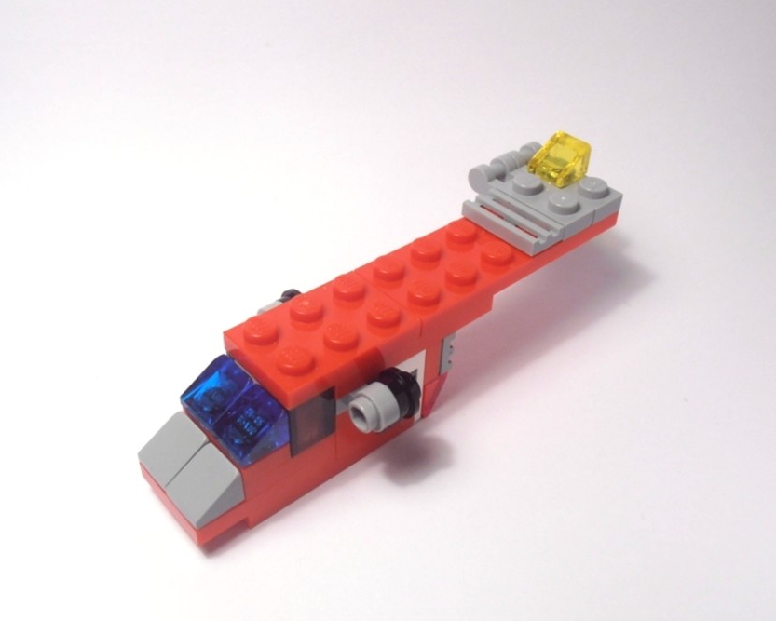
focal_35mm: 39
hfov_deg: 46.8
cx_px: 376
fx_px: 896
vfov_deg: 38.2
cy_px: 310
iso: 80
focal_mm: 6.61
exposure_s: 1/80
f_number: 3.9
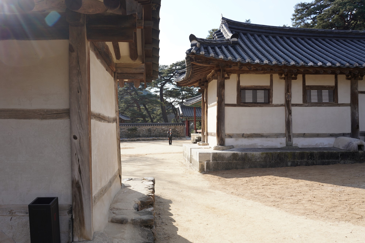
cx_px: 182
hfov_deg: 65.5
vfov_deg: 46.4
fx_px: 284
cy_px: 122
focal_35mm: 28
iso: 100
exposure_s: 1/100
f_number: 9
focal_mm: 28
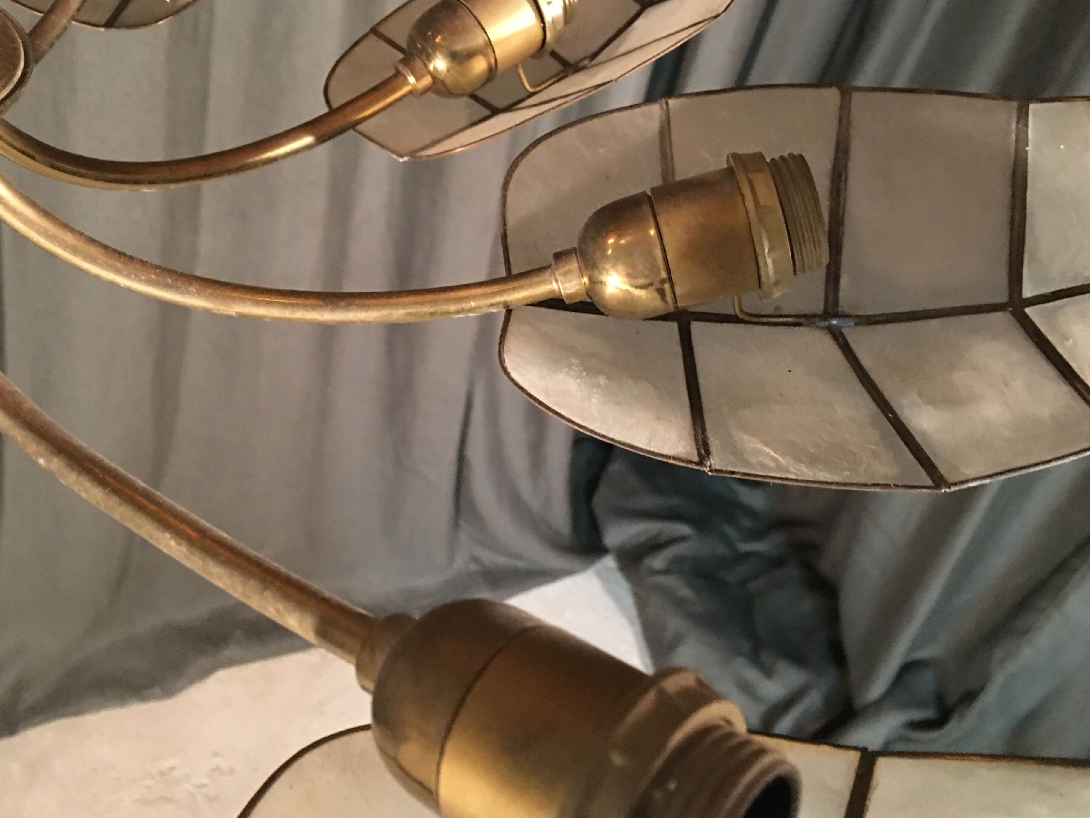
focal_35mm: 32
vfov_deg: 44.2
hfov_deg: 56.8
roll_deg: -17.2
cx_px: 518
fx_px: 1008
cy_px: 404
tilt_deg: -36.6
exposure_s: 1/8
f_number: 2.2
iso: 160
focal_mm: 4.15
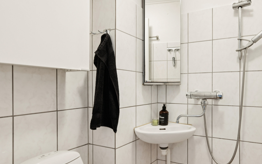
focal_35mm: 24
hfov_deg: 72.5
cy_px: 94
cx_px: 175
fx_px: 171
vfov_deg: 50.9
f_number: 9
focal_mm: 16
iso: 640
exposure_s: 1/8
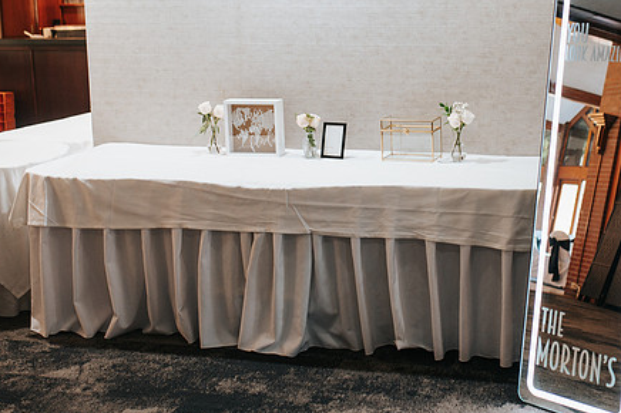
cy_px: 142
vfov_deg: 23.3
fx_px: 1000
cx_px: 409
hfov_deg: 34.2
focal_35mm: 58
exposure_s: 1/50
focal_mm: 35
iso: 640
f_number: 2.8
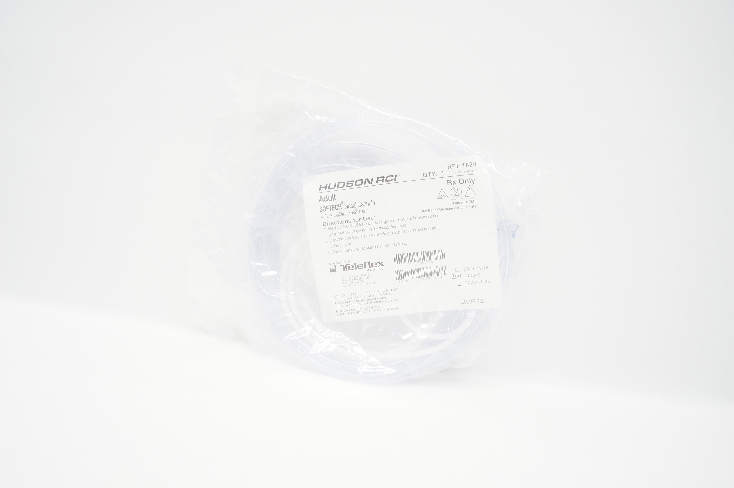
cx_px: 367
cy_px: 244
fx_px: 550
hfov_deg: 67.4
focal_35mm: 27
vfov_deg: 47.8
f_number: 5
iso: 800
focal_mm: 18
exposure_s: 1/80
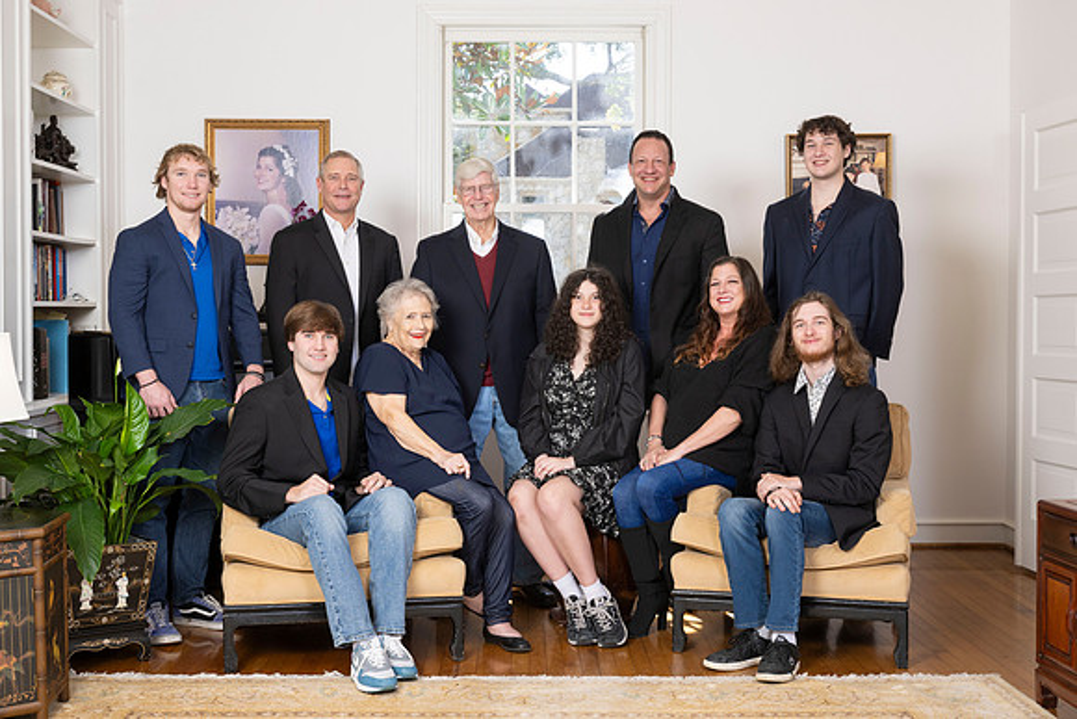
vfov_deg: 30.0
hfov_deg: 43.7
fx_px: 1342
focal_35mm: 45
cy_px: 364
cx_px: 545
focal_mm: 41
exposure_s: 1/80
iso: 320
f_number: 8
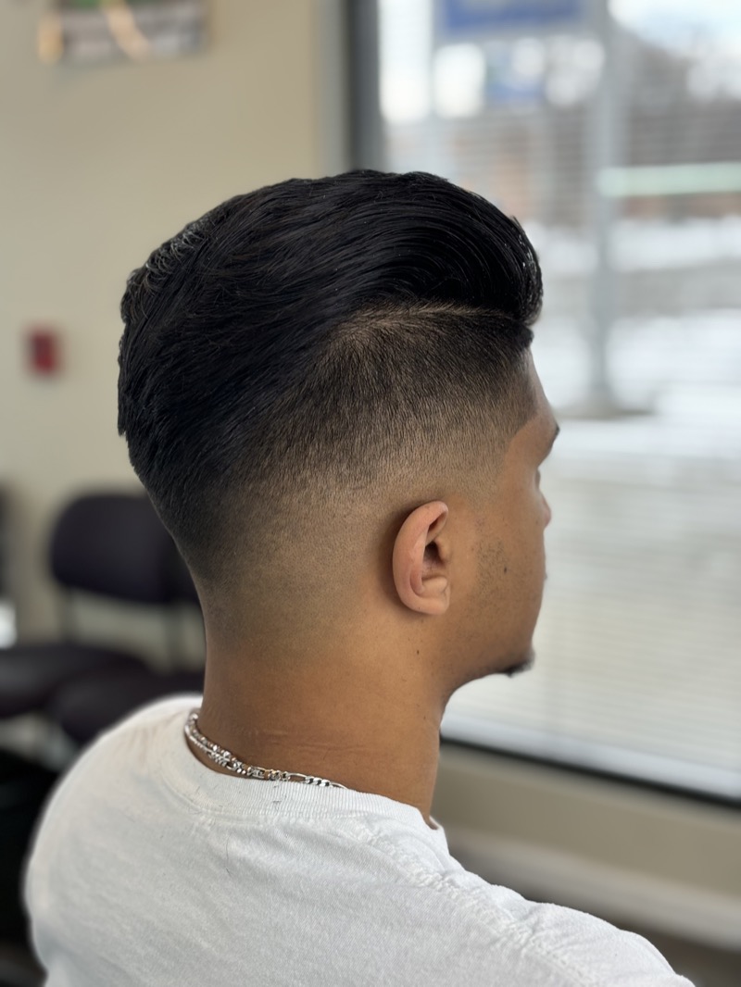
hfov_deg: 28.0
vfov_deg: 36.8
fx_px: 1484
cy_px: 494
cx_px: 370
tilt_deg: -10.1
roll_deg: +0.8
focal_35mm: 52
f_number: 1.6
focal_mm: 5.96
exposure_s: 1/139
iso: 32
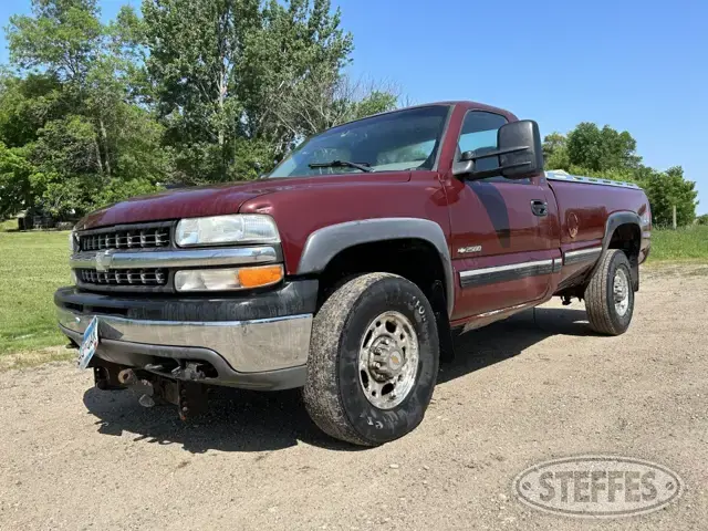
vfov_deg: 53.1
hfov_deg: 67.3
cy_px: 266
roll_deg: +1.8
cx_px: 354
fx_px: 532
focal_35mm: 26
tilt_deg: -3.4
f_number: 1.5
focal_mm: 5.7
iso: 50
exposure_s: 1/2994
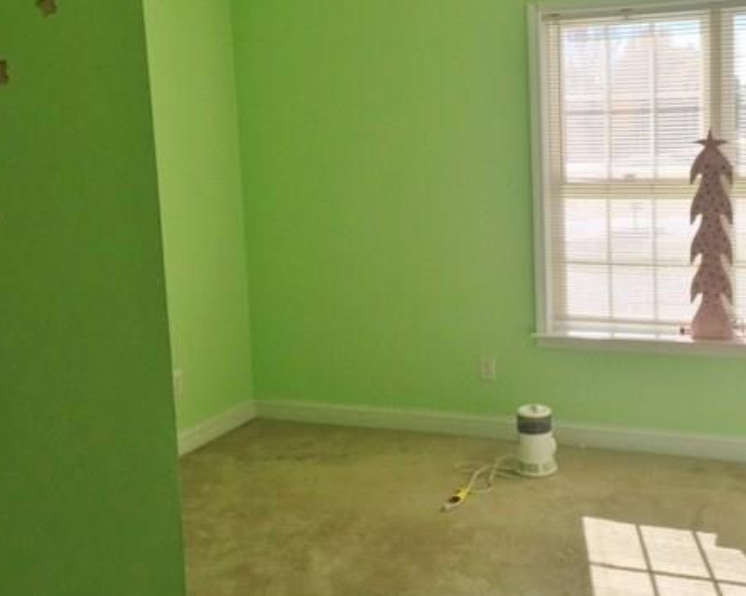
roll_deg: +1.9
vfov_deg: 36.3
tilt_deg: -6.4
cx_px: 493
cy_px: 238
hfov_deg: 44.2
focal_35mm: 41
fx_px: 905
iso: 32
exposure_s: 1/534
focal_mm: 4.15
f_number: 2.2
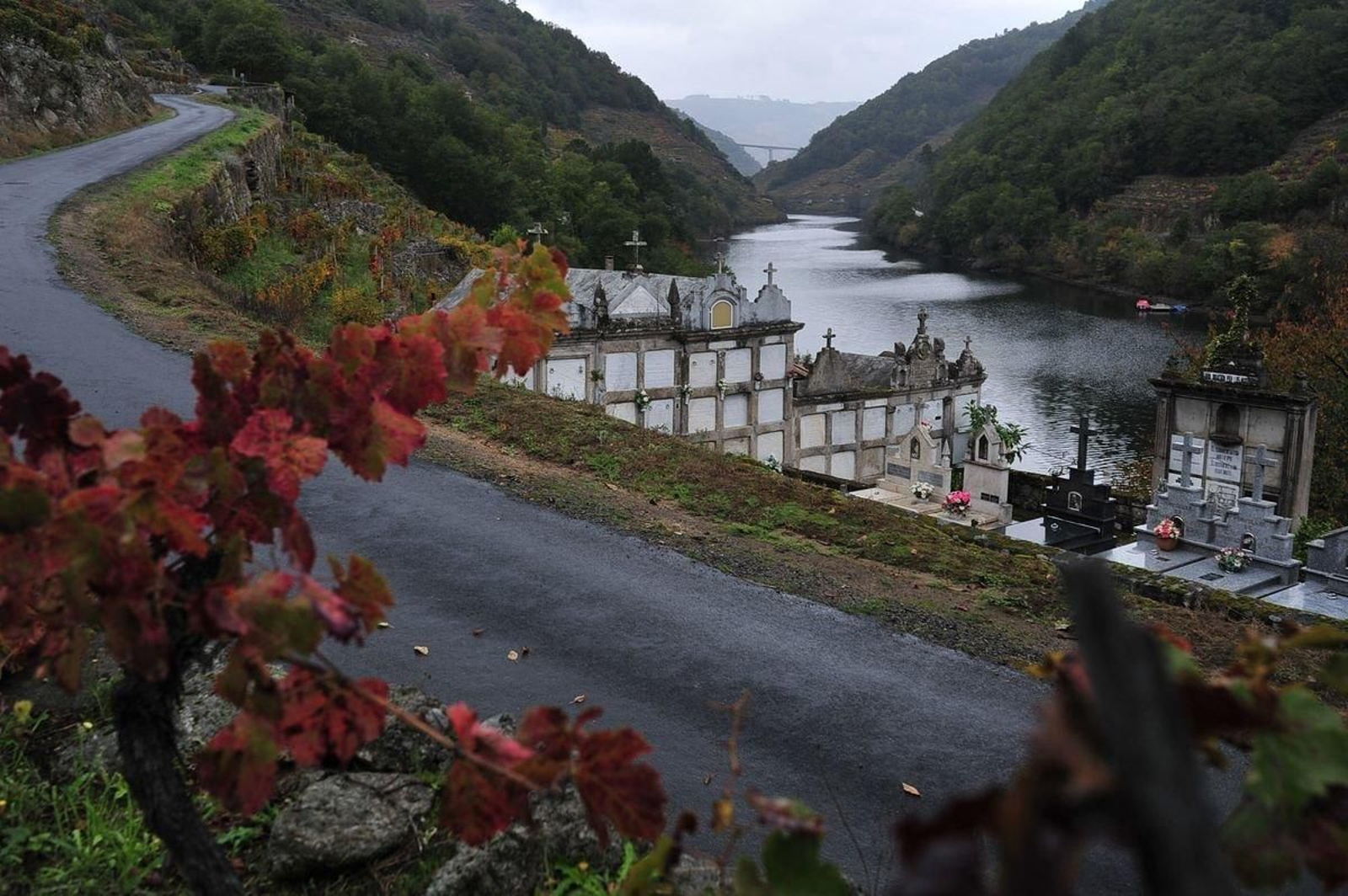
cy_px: 448
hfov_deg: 54.5
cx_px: 674
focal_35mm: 35
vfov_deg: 37.8
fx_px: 1309
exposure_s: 1/160
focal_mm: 35
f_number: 6.3
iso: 320
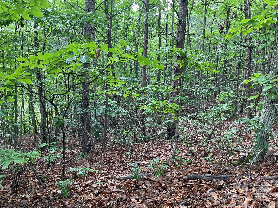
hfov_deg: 61.7
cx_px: 139
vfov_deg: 48.2
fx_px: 233
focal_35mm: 29
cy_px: 104
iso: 80
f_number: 1.8
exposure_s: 1/60
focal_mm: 3
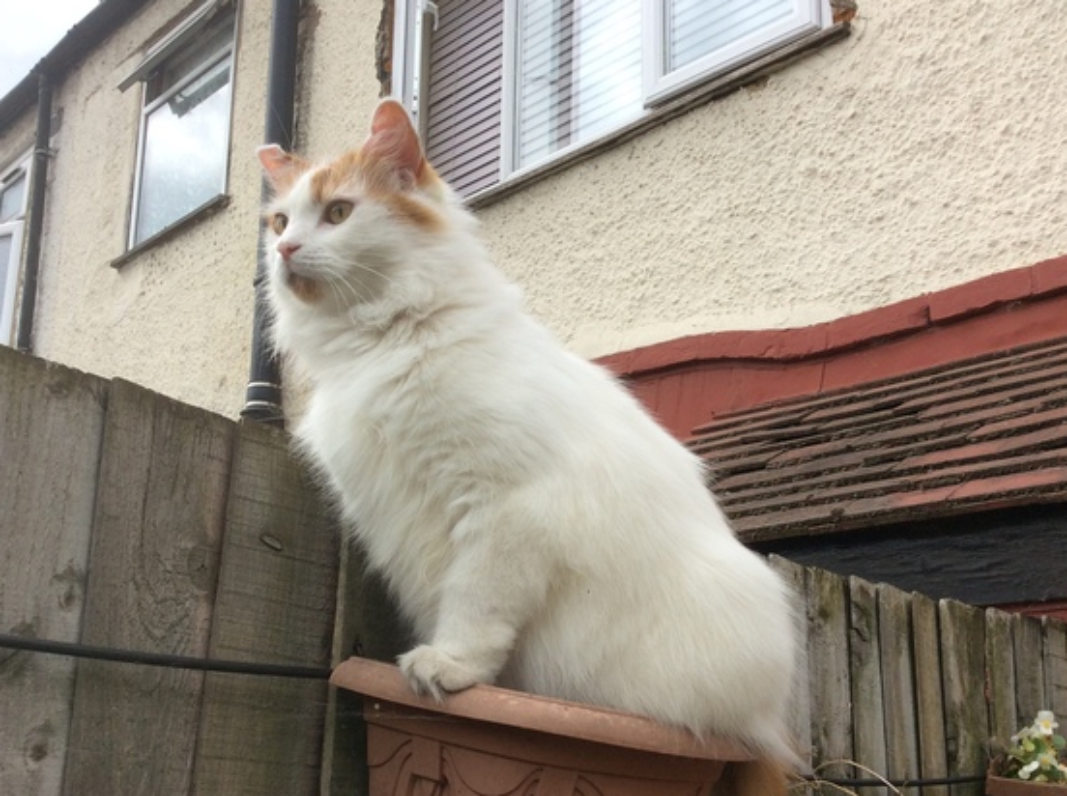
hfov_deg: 46.9
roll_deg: -2.0
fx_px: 1231
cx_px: 518
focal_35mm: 40
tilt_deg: +12.3
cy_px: 488
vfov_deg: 35.7
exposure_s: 1/715
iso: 32
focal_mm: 3.3
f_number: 2.4
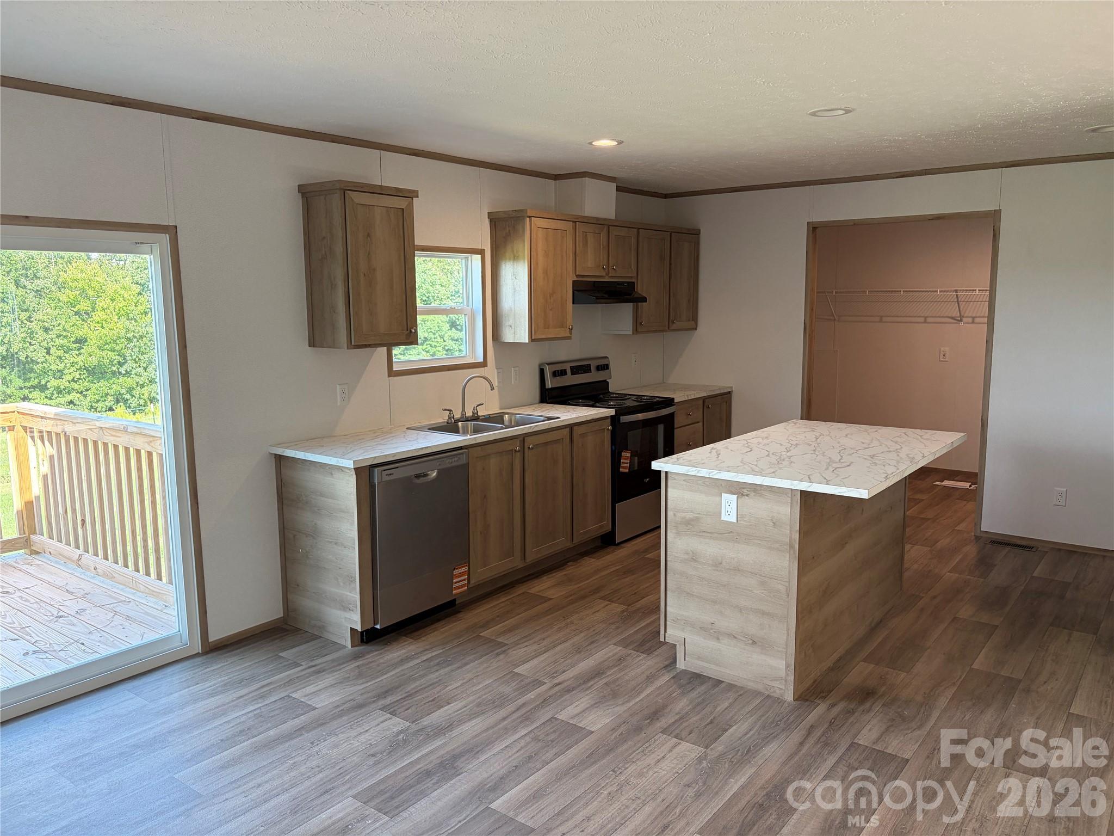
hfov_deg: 67.3
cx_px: 557
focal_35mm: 26
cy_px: 418
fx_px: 837
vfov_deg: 53.1
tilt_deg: -5.0
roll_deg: +0.4
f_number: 1.6
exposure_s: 1/120
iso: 80
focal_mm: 5.96
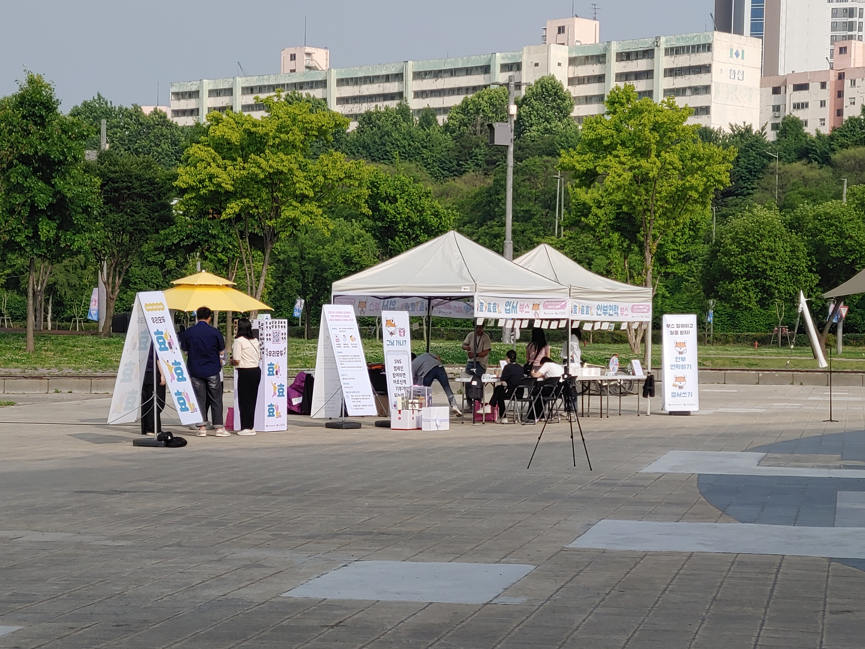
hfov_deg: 23.0
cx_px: 432
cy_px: 324
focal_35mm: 85
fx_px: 2124
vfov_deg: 17.4
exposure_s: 1/662
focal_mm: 5.88
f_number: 2.4
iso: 50
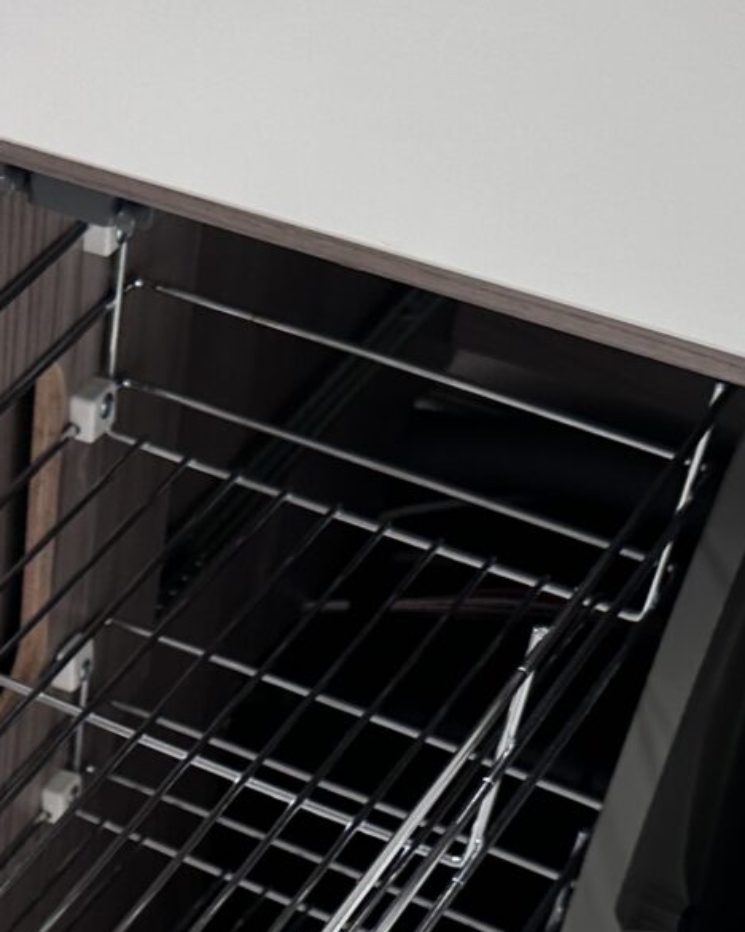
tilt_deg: -46.3
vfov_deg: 21.8
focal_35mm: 82
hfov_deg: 17.4
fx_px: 2260
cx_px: -267
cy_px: 1069
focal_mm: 6.86
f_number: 1.78
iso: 64
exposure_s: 1/131
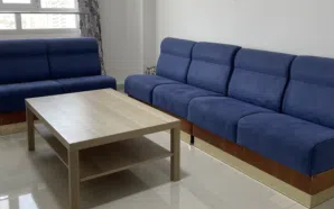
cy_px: 80
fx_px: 337
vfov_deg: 34.2
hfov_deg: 52.8
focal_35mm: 37
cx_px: 167
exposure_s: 1/121
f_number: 1.6
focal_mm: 4.2
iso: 50
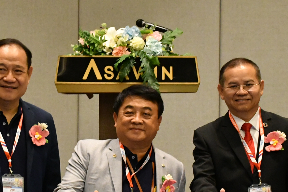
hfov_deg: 17.6
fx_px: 928
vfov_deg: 11.8
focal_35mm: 116
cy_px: 126
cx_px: 132
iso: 3200
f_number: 5.6
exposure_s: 1/125
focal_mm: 26
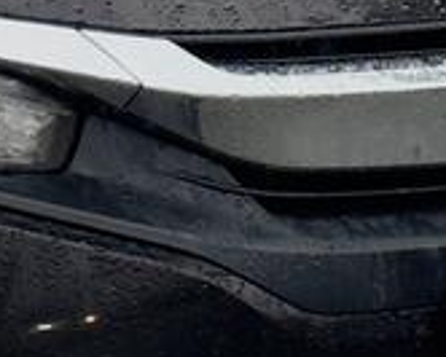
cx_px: -615
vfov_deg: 4.3
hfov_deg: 5.2
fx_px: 4781
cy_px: -13
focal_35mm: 362
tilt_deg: -5.9
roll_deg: -0.1
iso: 64
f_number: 1.78
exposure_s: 1/267
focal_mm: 6.76
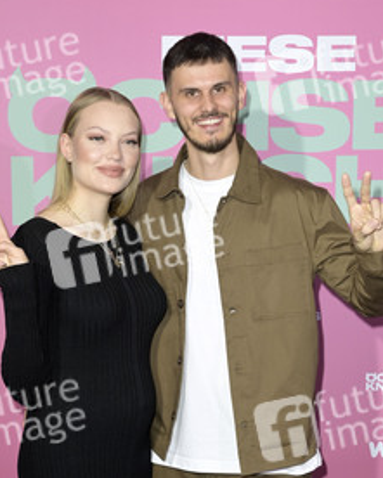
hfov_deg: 22.5
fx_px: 963
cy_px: 334
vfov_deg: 27.6
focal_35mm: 68
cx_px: 185
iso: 500
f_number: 5
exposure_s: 1/80
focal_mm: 50
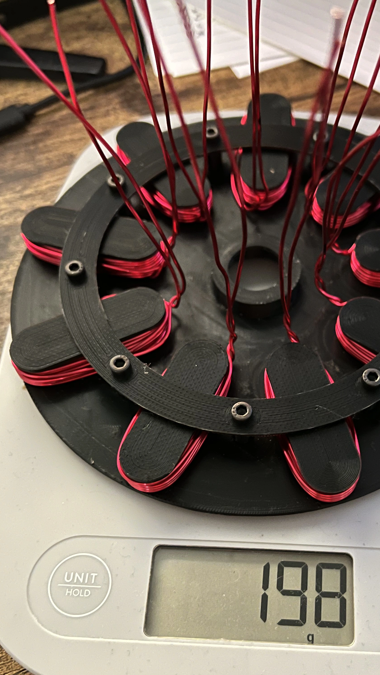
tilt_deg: -59.1
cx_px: 258
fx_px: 681
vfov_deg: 52.7
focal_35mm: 38
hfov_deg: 30.9
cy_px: 376
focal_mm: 5.7
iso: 500
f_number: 1.5
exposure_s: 1/9
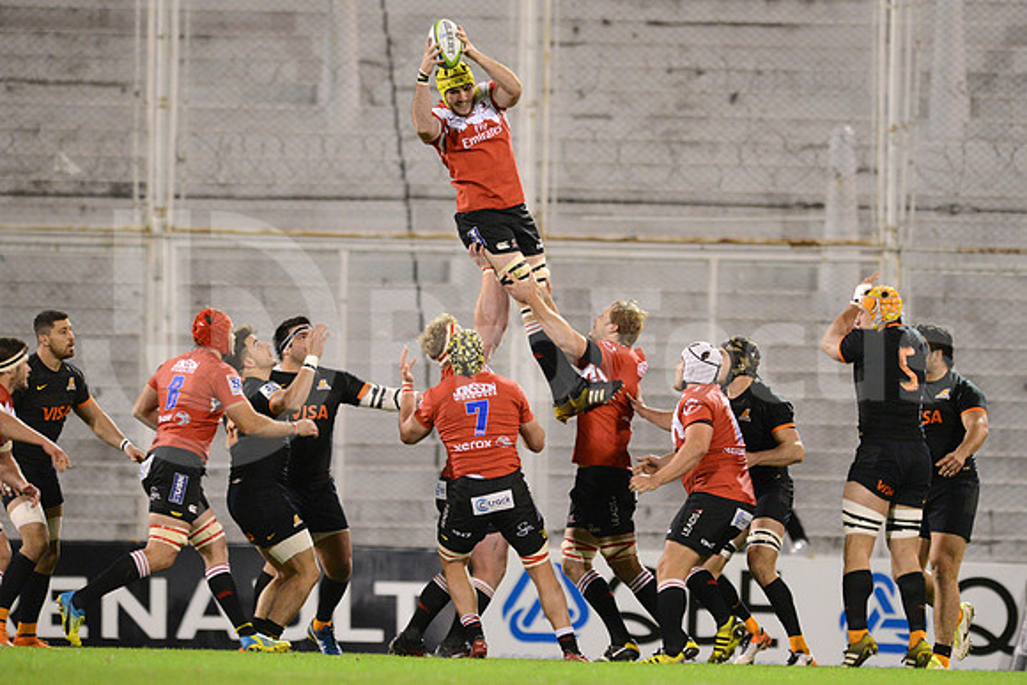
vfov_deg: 3.3
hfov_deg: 4.9
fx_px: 11984
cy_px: 342
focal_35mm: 420
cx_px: 514
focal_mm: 420
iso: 4500
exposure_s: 1/500
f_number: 4
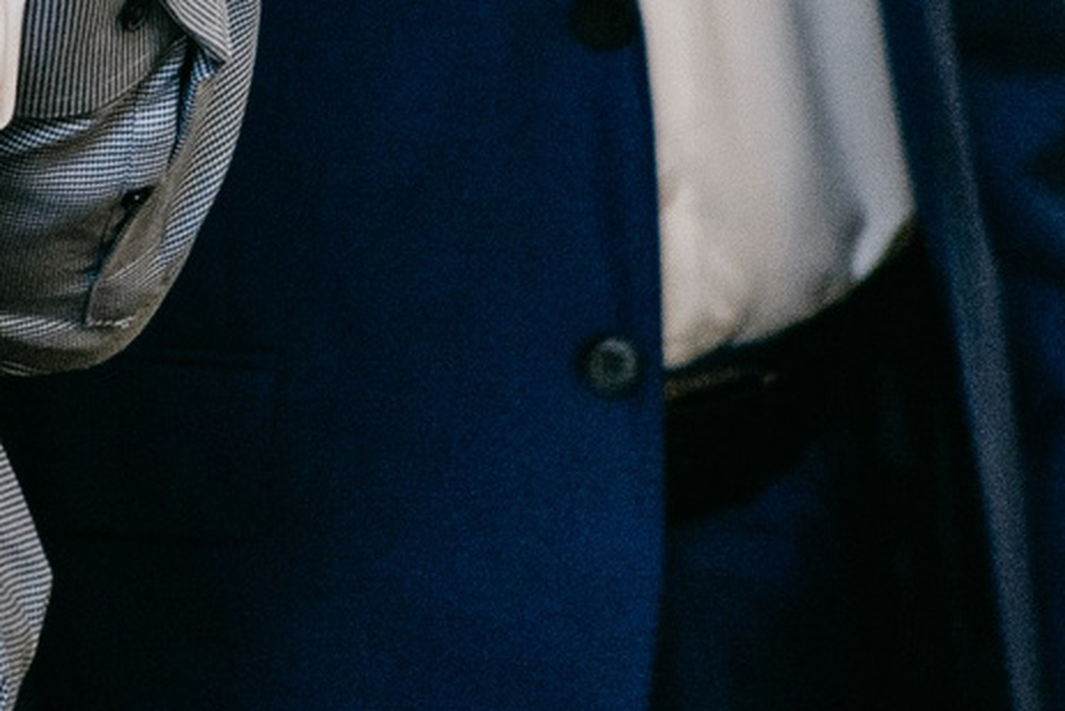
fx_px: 11452
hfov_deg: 5.3
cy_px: -774
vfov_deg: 3.5
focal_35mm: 387
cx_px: -5
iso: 500
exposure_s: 1/160
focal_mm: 70
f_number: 3.5
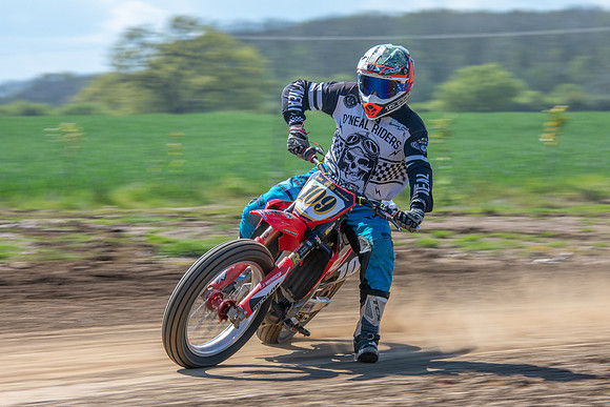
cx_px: 328
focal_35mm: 284
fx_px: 4805
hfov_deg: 7.3
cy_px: 219
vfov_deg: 4.9
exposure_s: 1/160
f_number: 8
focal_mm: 140
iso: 200
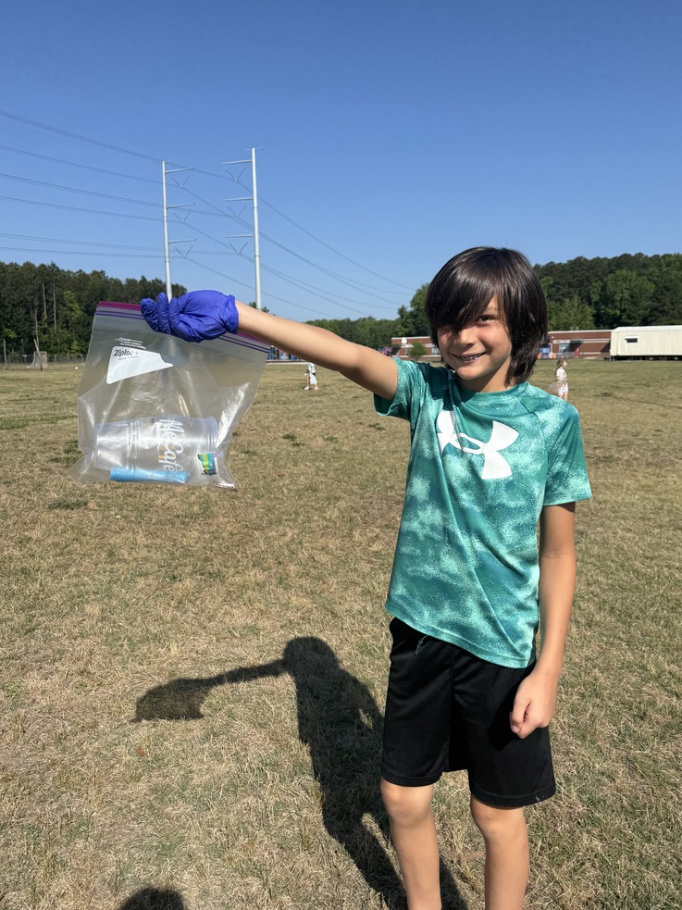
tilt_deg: -4.8
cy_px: 445
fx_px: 657
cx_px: 347
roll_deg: +0.7
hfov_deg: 54.9
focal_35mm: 25
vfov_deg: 69.4
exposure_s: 1/5714
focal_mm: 6.76
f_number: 1.78
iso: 80
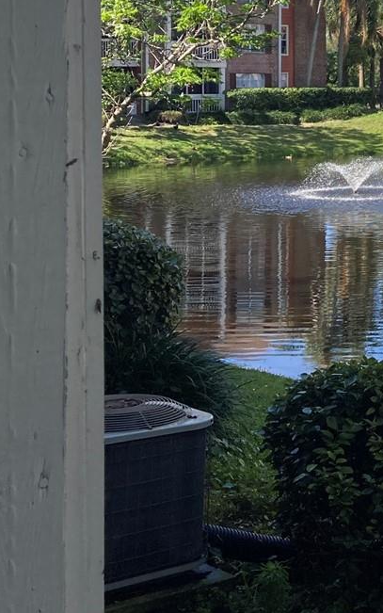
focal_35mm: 73
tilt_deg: +0.7
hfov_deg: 15.6
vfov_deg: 27.5
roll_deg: -1.2
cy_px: 95
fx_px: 1219
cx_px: 659
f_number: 1.8
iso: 20
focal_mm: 3.99
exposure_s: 1/1200
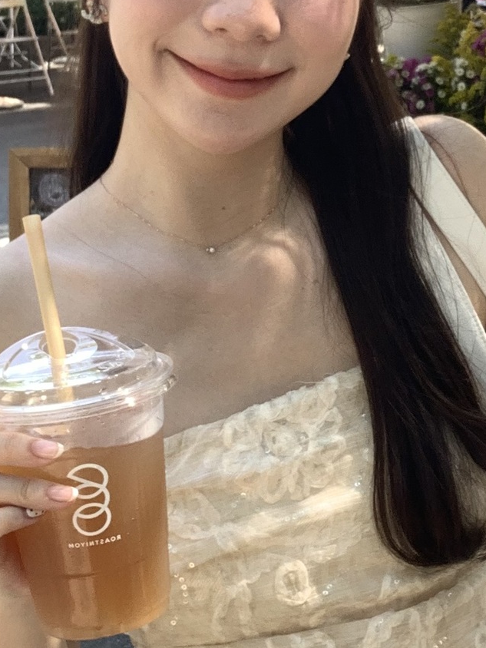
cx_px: 418
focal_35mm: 91
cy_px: 189
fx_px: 1703
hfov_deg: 16.1
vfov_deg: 21.4
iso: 20
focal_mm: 2.87
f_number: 2.2
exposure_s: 1/122
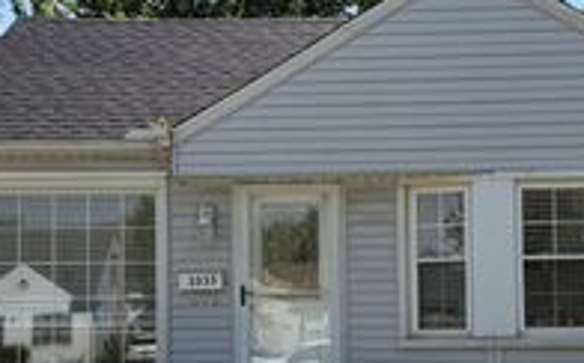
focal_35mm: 65
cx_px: 346
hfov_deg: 31.5
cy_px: 293
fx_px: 1033
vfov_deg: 19.7
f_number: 1.78
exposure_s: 1/4167
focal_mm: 6.76
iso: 80
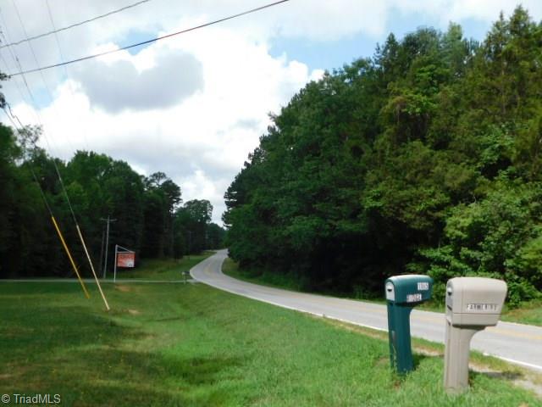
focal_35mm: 36
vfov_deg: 39.7
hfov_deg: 51.4
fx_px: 564
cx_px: 271
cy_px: 204
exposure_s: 1/800
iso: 125
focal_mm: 6.3
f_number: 3.5
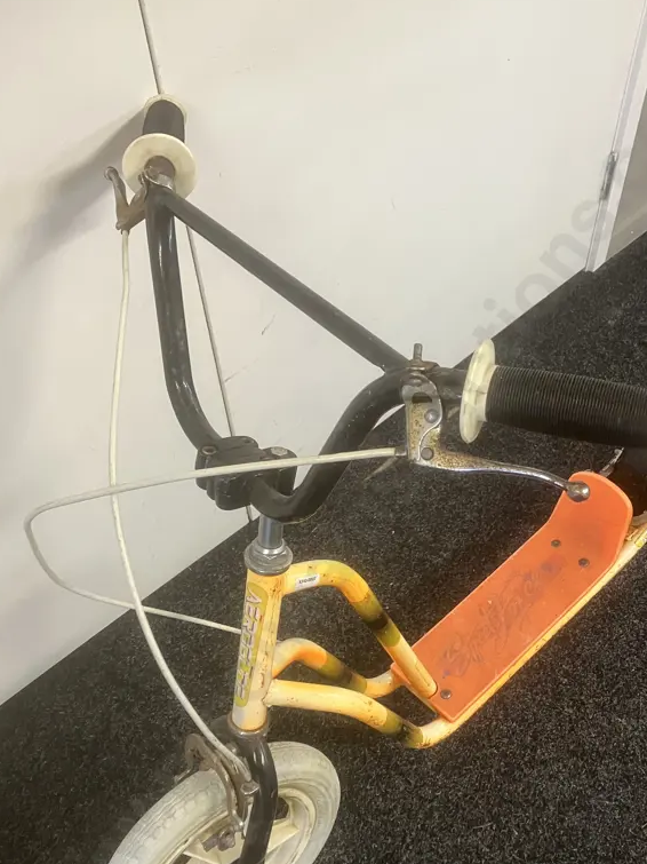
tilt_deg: -55.0
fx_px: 947
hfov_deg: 37.6
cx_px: 386
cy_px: 496
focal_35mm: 38
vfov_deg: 48.8
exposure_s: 1/50
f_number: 1.8
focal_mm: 3.99
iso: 200
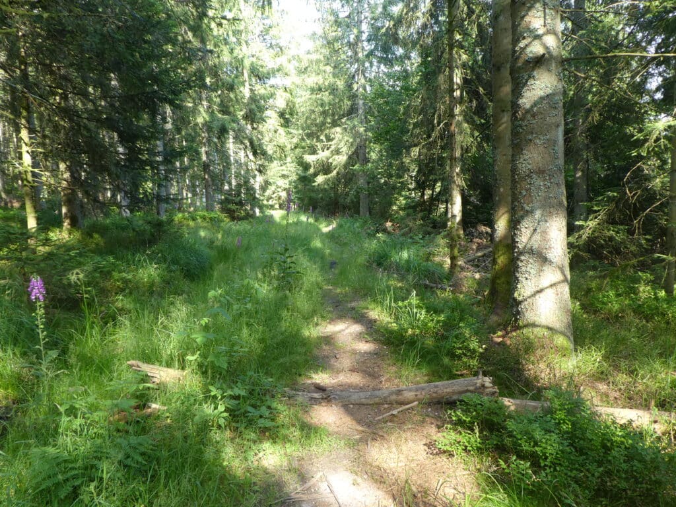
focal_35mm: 24
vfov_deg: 56.8
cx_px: 338
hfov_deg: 71.6
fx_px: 469
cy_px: 254
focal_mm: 4.3
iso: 125
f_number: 3.3
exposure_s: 1/60
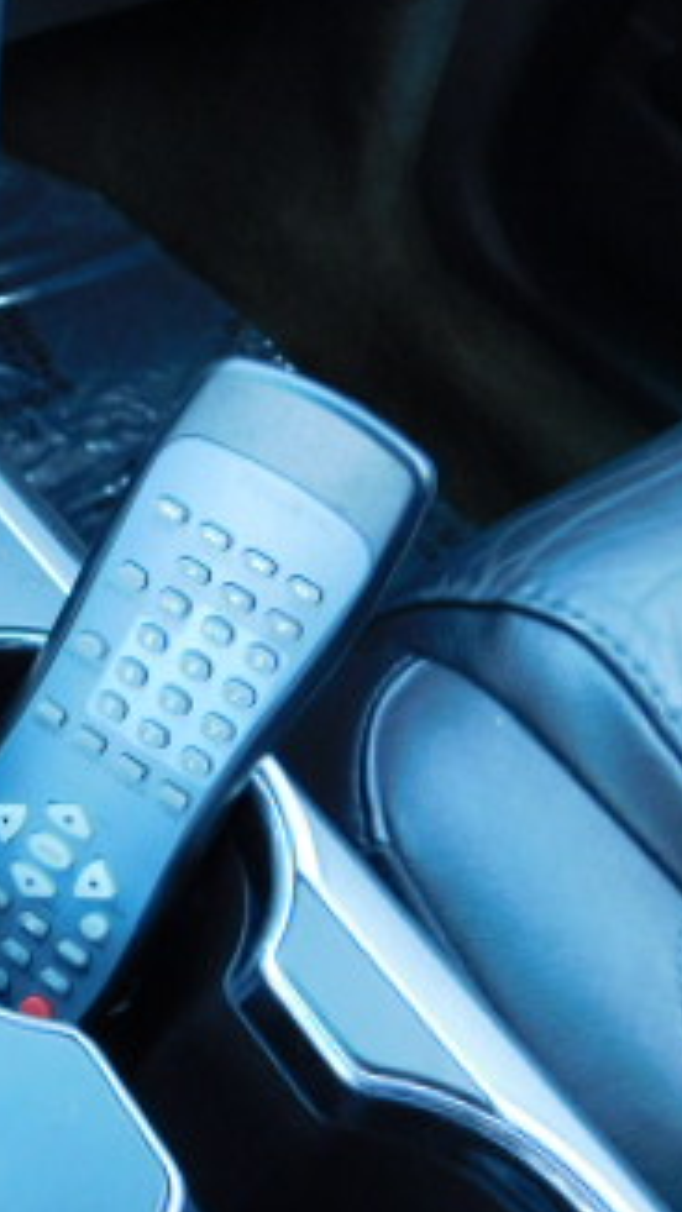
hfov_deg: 21.4
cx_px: -274
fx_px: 1575
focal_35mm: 49
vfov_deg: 42.1
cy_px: 567
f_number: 3
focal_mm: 4
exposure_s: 1/30
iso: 180
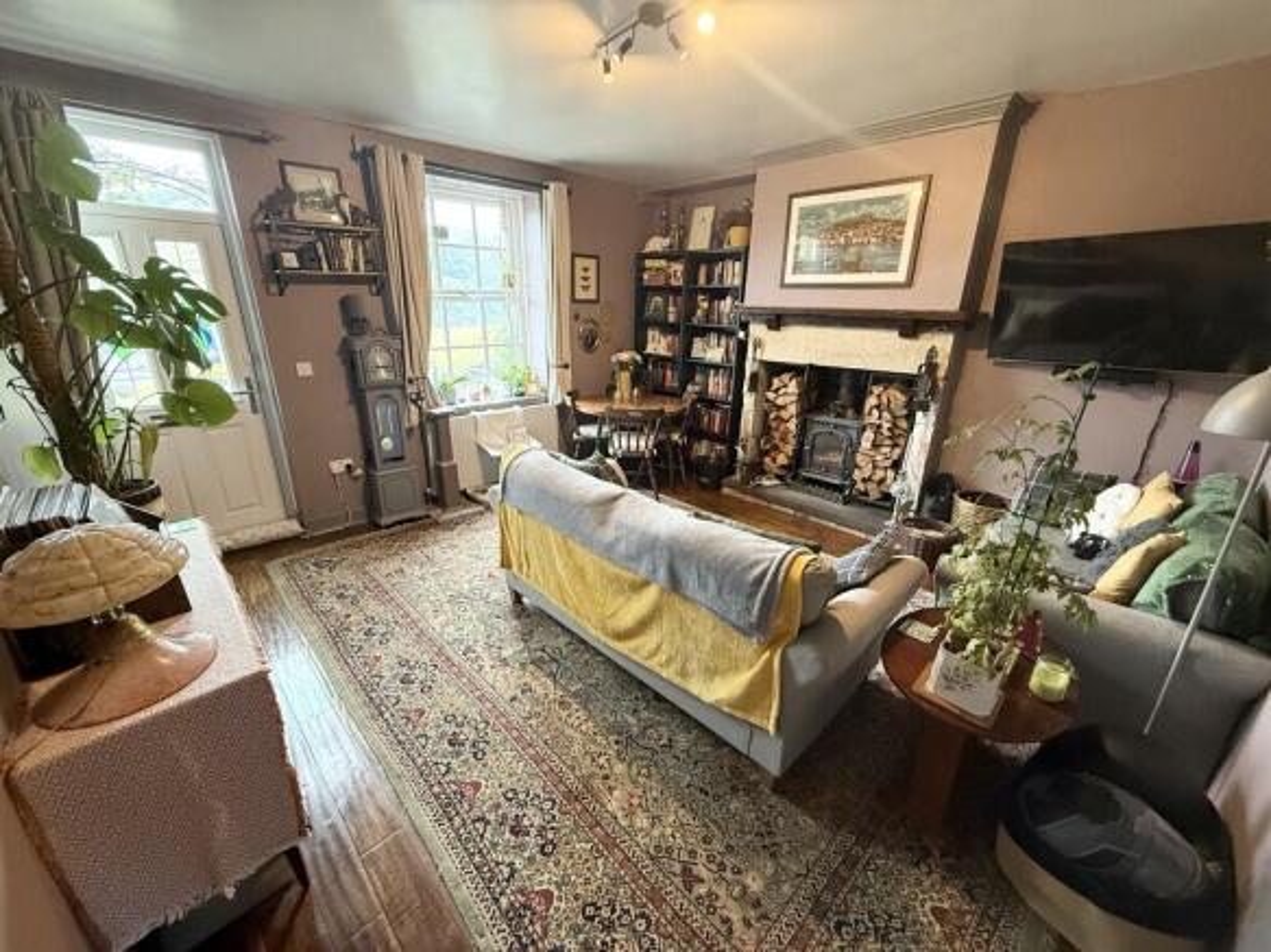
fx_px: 514
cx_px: 636
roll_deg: -0.3
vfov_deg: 85.7
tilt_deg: -18.7
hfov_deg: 102.1
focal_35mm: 14
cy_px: 476
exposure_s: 1/60
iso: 400
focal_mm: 2.22
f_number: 2.2
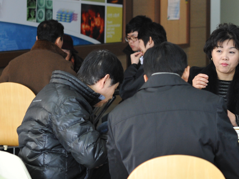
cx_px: 236
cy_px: 18
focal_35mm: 128
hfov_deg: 15.1
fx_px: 884
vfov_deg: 11.5
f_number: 2.8
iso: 1600
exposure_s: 1/320
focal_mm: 50
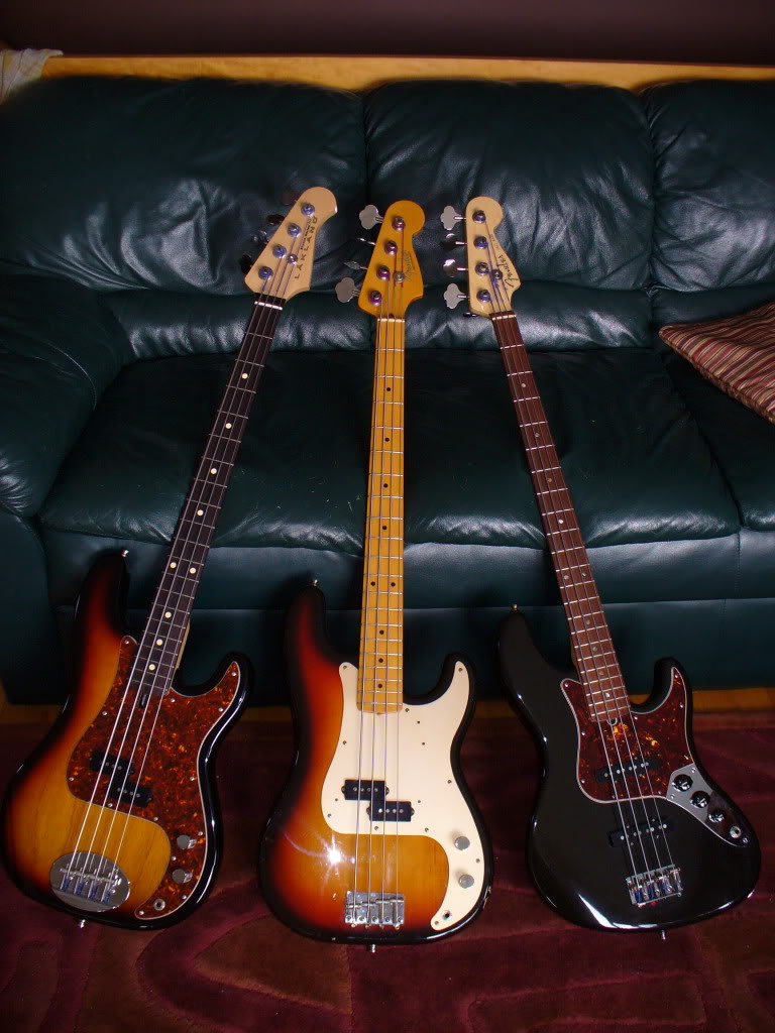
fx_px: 1104
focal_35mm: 37
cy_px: 516
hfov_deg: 38.7
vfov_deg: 50.1
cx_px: 388
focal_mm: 6.1
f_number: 2.8
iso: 100
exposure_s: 1/60
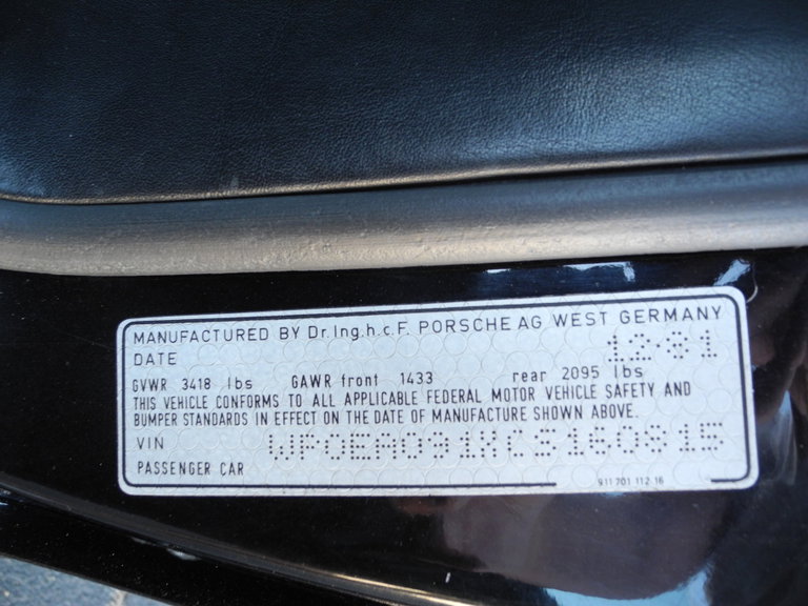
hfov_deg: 63.4
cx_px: 404
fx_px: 654
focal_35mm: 28
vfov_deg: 49.7
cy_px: 303
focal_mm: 6
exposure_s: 1/30
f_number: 2.8
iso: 196
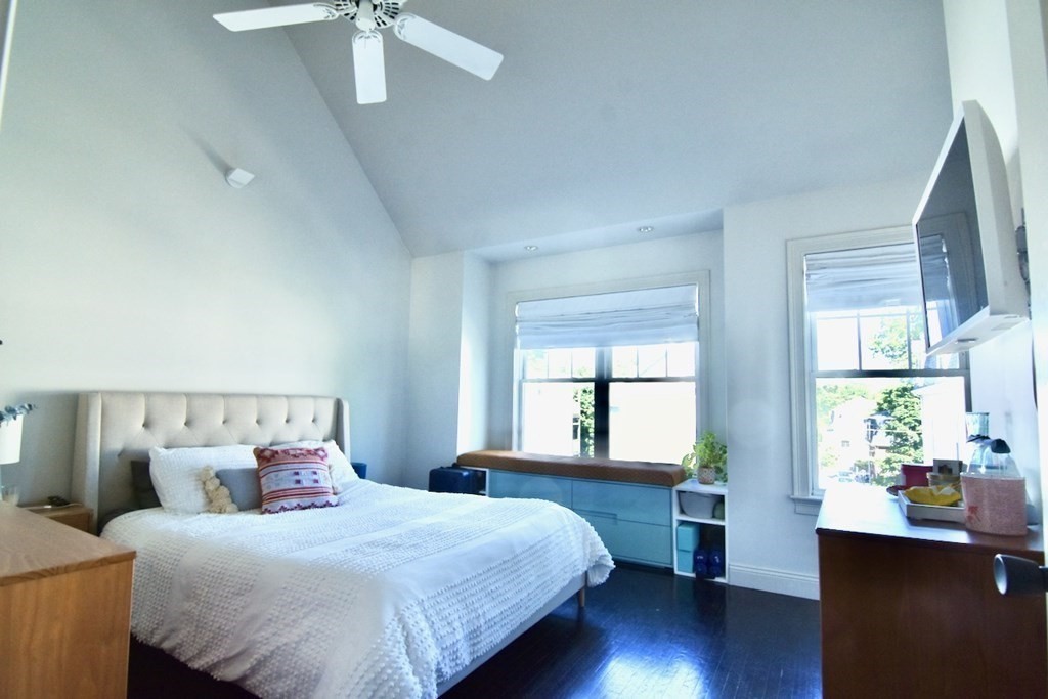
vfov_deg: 72.1
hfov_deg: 95.0
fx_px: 480
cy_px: 350
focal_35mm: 16
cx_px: 524
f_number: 7.1
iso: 800
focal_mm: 11
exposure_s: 1/200
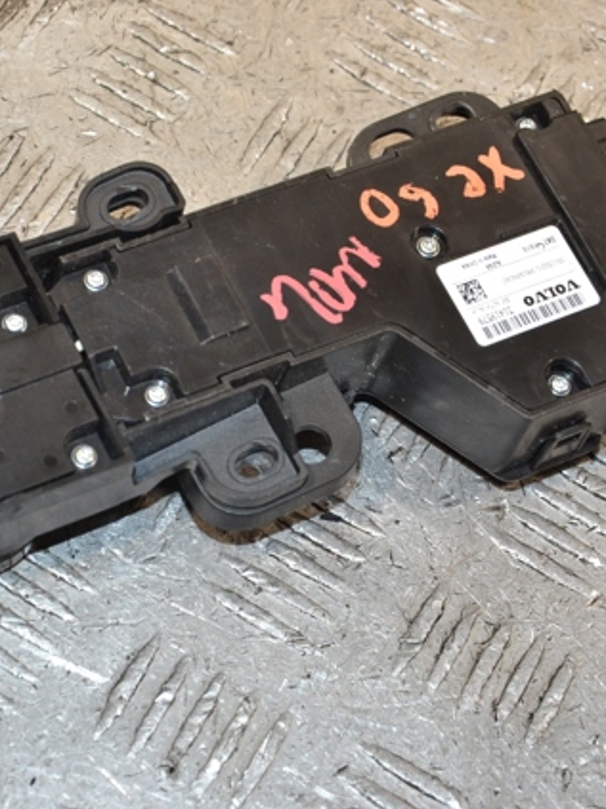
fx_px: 2546
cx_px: 214
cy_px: 404
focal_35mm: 109
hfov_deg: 13.6
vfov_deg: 18.1
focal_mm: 50
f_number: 6.3
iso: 800
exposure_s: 1/200
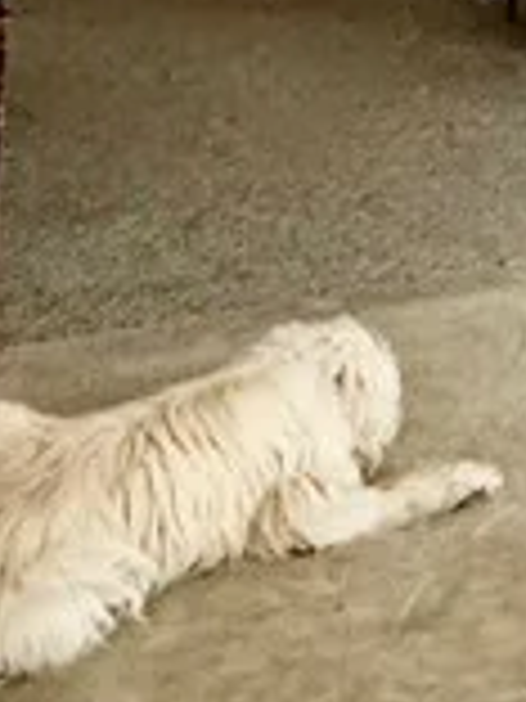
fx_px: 1864
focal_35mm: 92
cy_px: -104
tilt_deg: -6.4
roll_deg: -4.2
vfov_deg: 20.2
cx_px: 890
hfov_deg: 14.5
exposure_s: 1/60
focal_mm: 2.22
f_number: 2.2
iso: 400
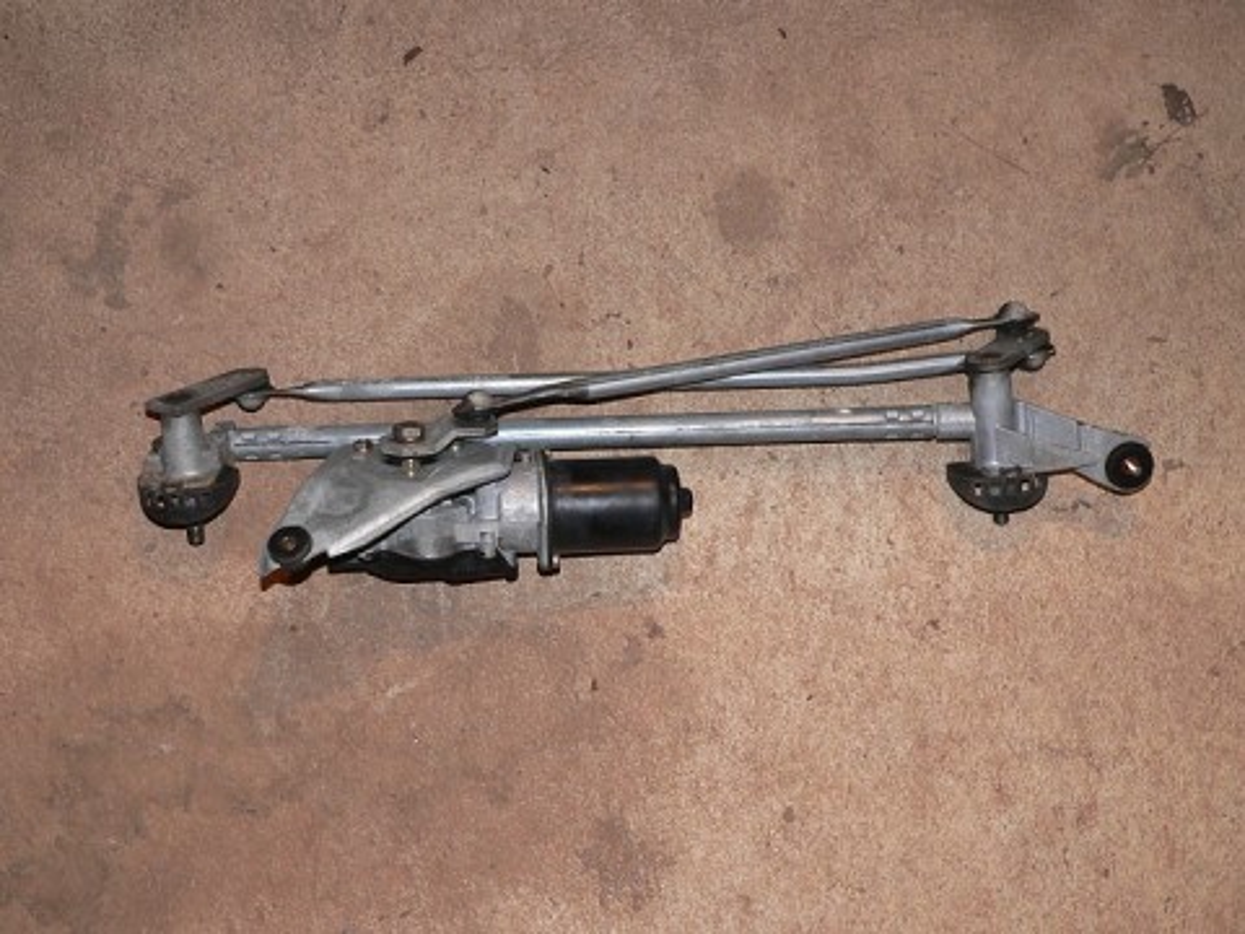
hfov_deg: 39.7
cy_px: 467
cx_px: 622
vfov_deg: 30.3
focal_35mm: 48
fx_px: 1726
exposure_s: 1/60
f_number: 2.8
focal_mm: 7.9
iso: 100
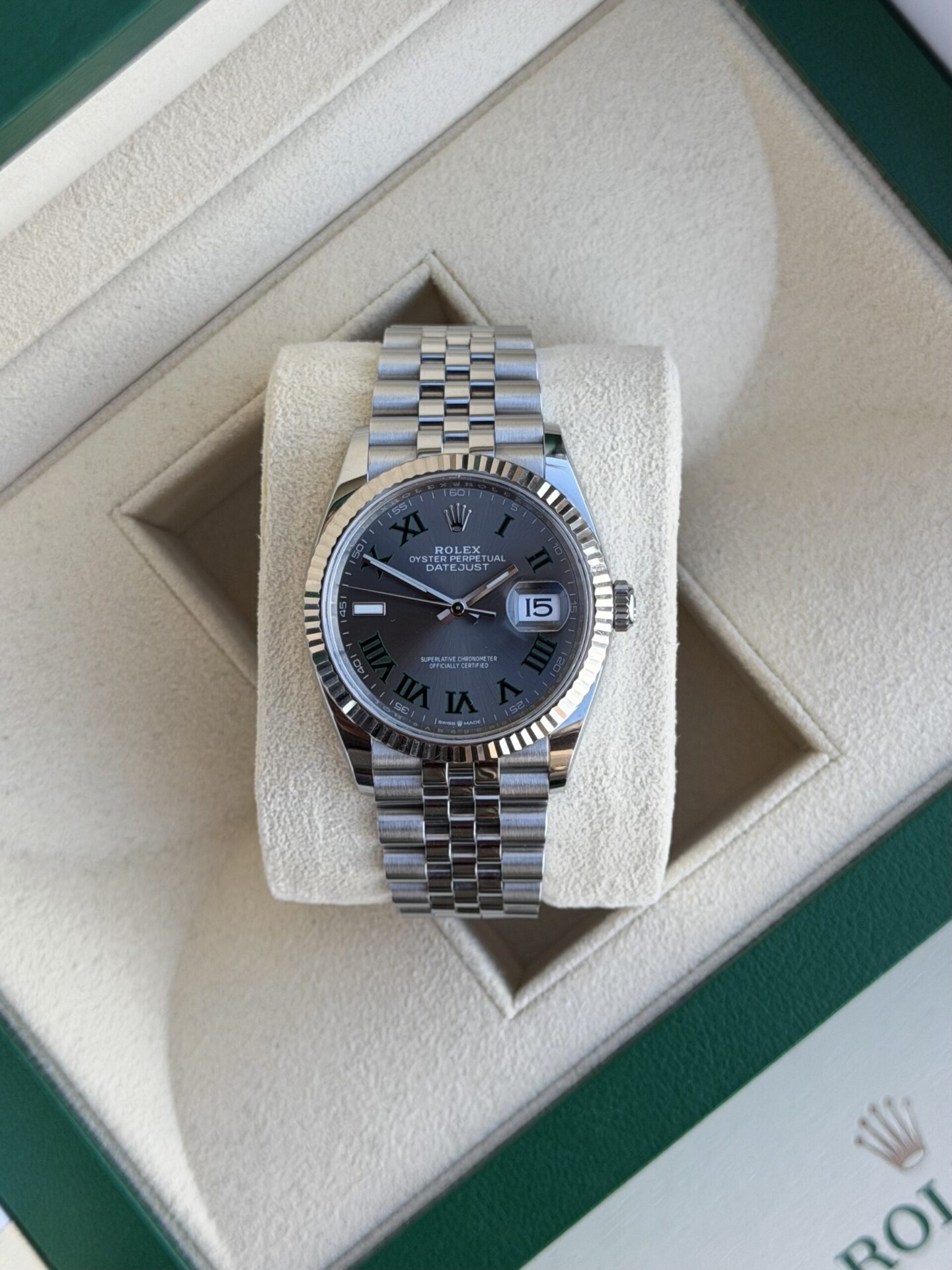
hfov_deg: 30.3
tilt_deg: -89.0
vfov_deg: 39.7
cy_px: 635
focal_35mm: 48
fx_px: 1760
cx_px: 476
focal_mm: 6.76
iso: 64
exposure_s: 1/566
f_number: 1.78
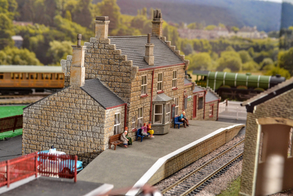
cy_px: 98
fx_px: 635
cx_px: 146
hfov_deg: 26.0
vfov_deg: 17.5
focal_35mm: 78
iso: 800
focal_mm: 52
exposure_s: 1/60
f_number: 9
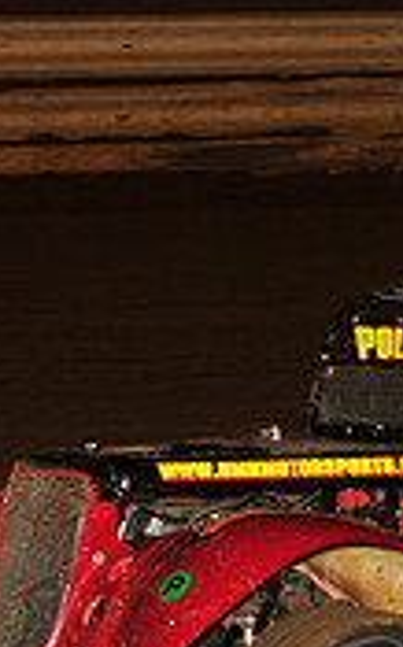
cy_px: 444
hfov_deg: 3.7
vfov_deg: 5.9
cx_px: 333
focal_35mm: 355
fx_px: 6254
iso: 800
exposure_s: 1/250
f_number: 7.1
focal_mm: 105
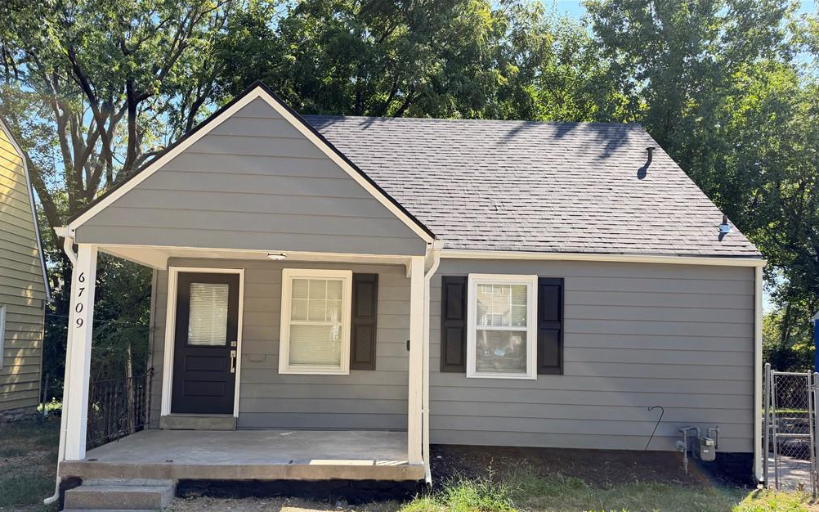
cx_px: 402
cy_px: 313
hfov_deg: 70.4
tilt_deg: +4.3
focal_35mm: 26
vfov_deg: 47.2
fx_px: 580
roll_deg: -0.9
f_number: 1.78
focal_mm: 6.76
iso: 100
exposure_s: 1/1156
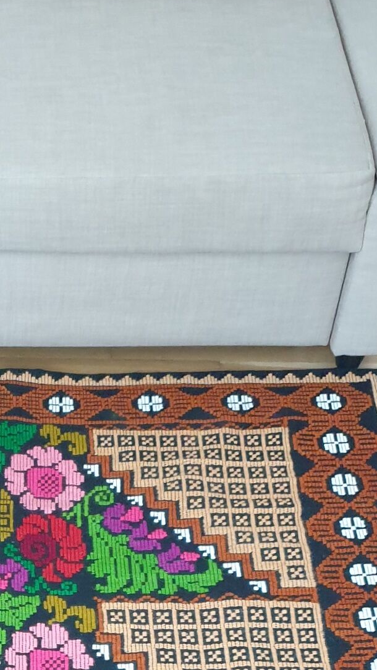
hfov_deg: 16.2
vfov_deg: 26.7
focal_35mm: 72
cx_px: -64
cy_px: 756
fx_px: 1279
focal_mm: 4.3
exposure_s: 1/49
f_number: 1.5
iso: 250
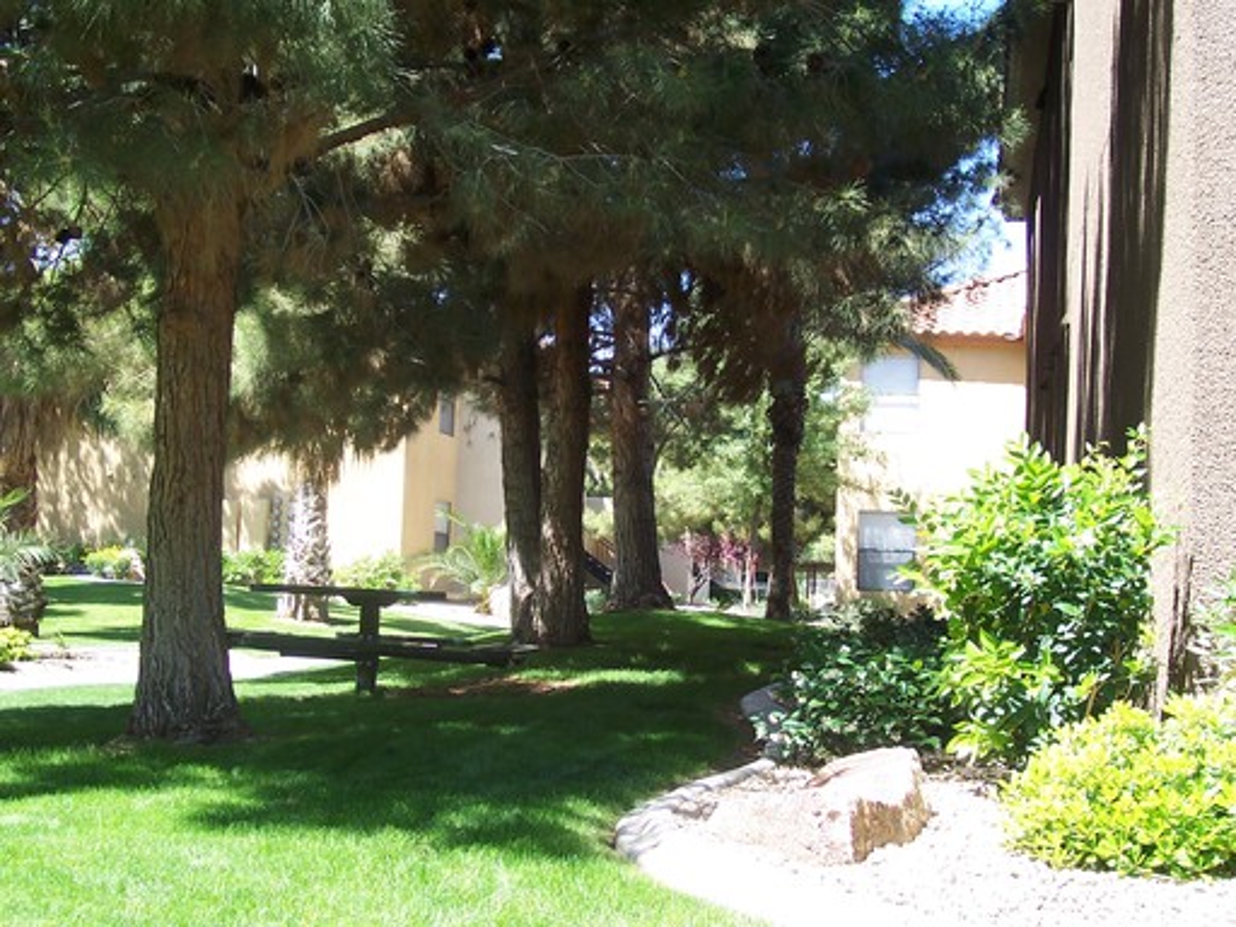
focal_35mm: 46
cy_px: 464
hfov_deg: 41.2
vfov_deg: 31.5
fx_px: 1642
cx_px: 618
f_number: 3
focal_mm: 7
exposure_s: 1/250
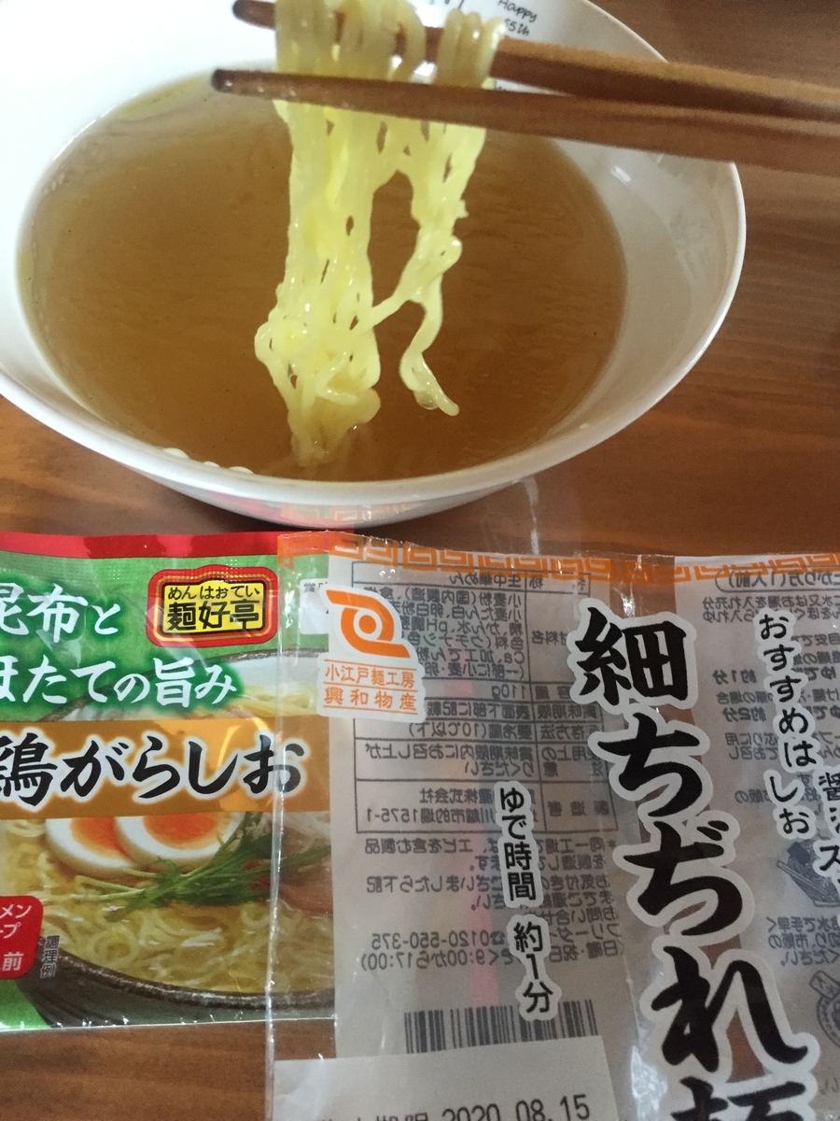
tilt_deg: -59.2
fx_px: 938
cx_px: 420
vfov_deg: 61.7
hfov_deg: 48.2
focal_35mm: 29
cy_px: 560
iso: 250
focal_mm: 4.15
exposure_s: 1/24
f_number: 2.2
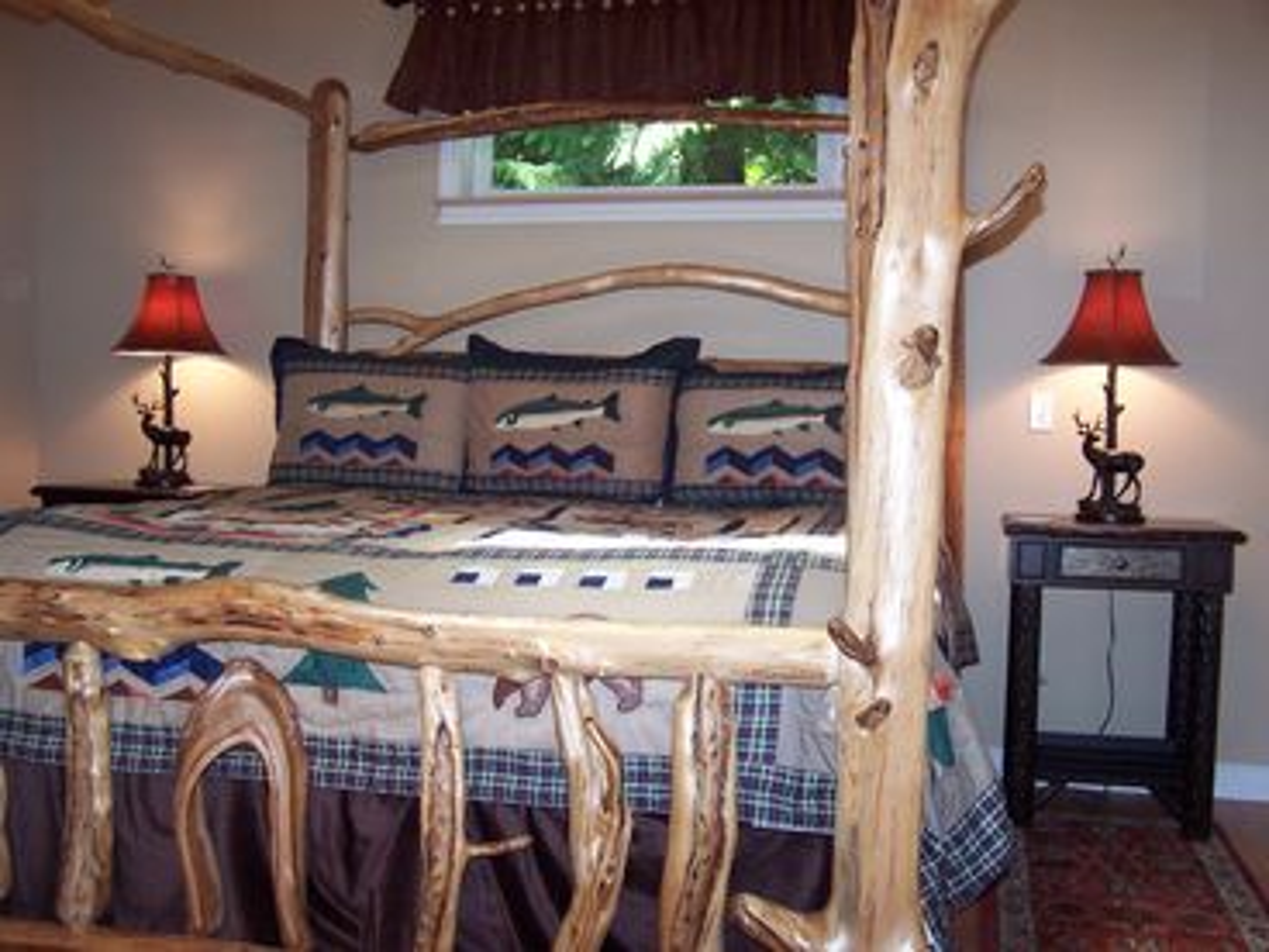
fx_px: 1393
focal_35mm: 38
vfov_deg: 37.7
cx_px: 634
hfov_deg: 49.0
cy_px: 476
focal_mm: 6.3
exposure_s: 1/60
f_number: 2.8
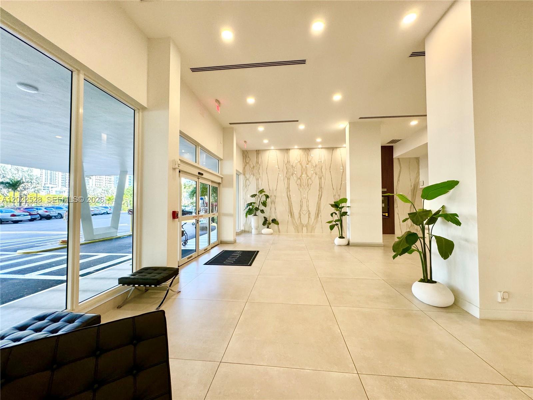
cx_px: 266
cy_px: 200
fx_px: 216
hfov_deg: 102.1
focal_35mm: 14
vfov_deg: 85.7
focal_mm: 2.22
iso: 160
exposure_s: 1/120
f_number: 2.2
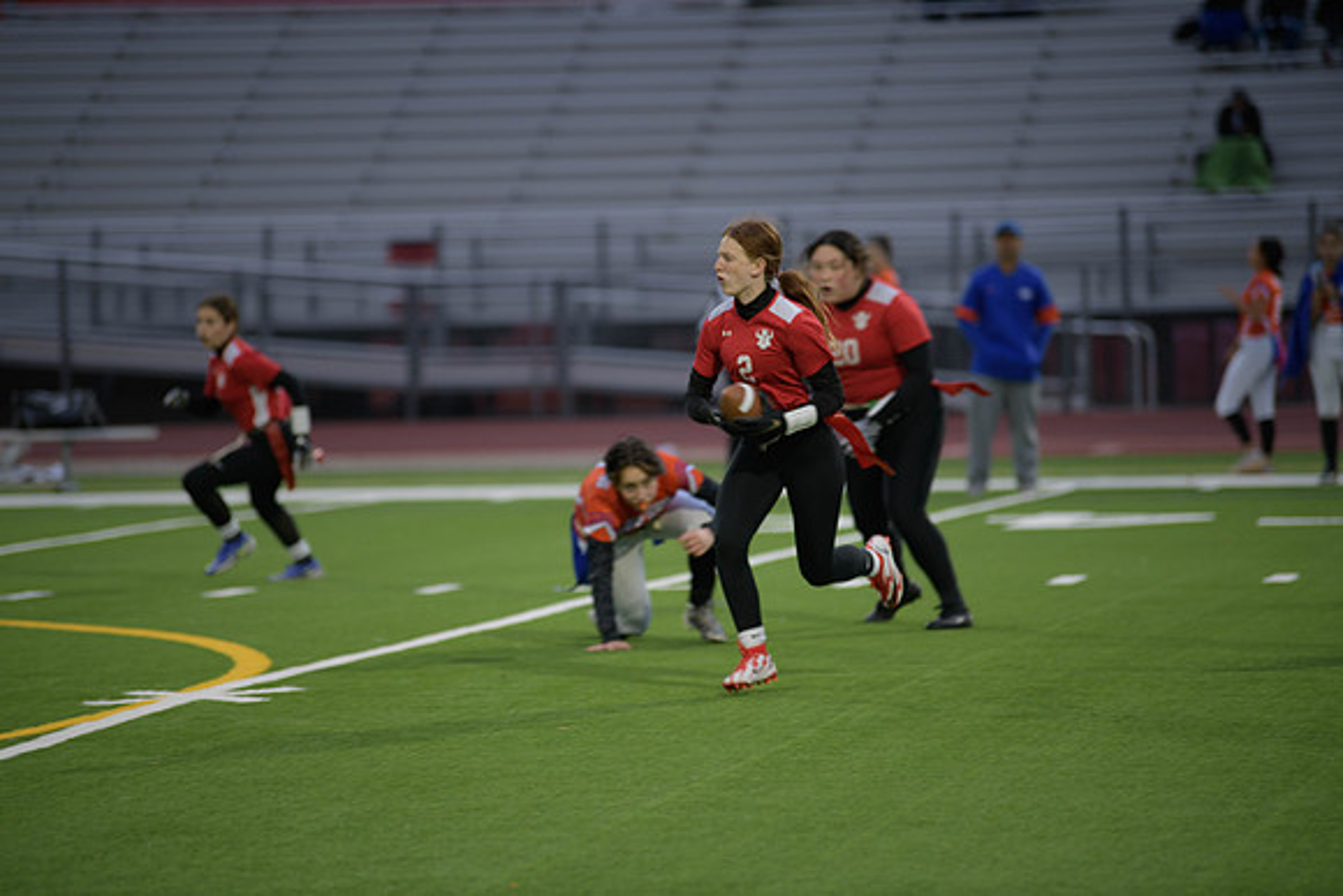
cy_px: 448
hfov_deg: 10.3
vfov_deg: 6.9
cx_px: 672
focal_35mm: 200
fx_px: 7463
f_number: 2.8
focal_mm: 200
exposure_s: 1/200
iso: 400
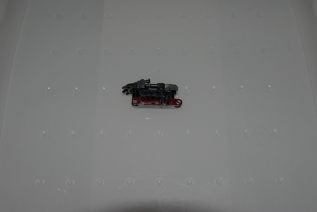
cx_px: 158
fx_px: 410
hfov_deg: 42.3
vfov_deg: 29.0
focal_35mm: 46
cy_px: 106
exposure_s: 1/45
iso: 400
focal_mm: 31
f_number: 8
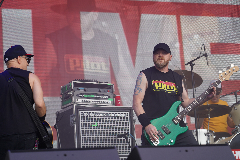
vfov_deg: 13.0
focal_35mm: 105
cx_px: 120
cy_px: 80
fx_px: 700
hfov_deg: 19.5
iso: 100
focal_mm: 105
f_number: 4
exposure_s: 1/160
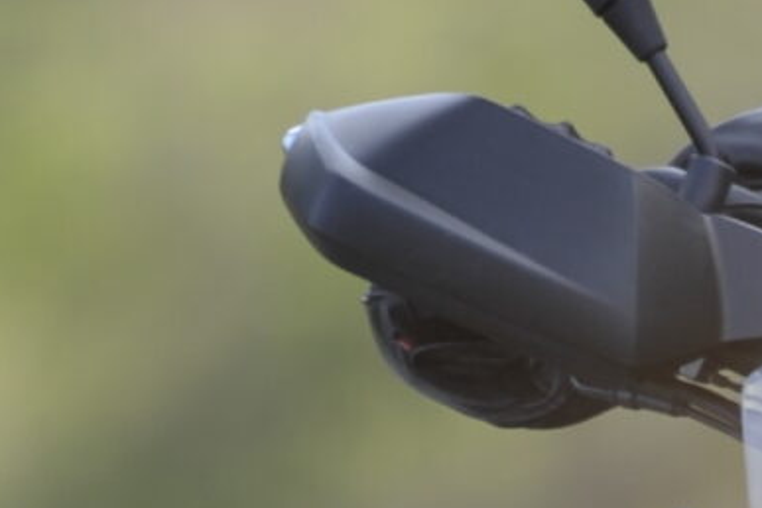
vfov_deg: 0.7
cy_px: 1232
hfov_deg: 1.0
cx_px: 624
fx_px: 41949
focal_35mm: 1982
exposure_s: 1/500
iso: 200
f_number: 5
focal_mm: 300
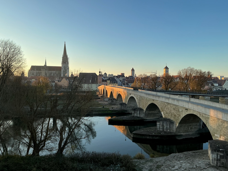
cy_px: 86
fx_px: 191
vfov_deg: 48.2
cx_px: 114
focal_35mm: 29
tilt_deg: -1.0
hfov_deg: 61.7
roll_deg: +1.0
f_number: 1.8
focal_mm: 3
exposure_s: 1/556
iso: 25
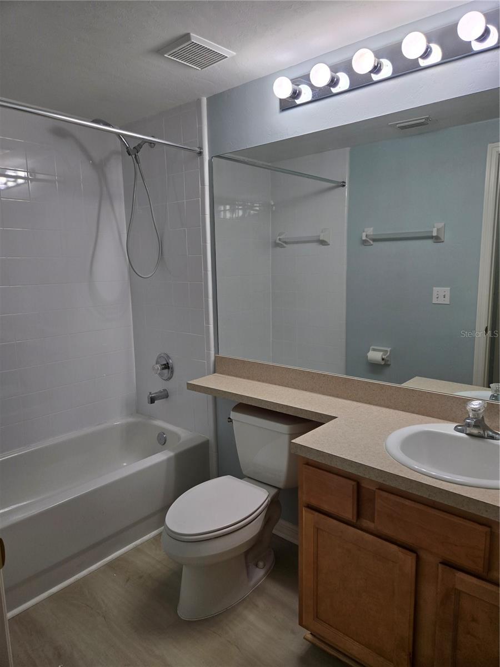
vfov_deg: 73.9
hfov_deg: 58.9
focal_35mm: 23
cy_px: 334
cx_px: 250
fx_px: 443
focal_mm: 5.4
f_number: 1.8
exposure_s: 1/120
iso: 50
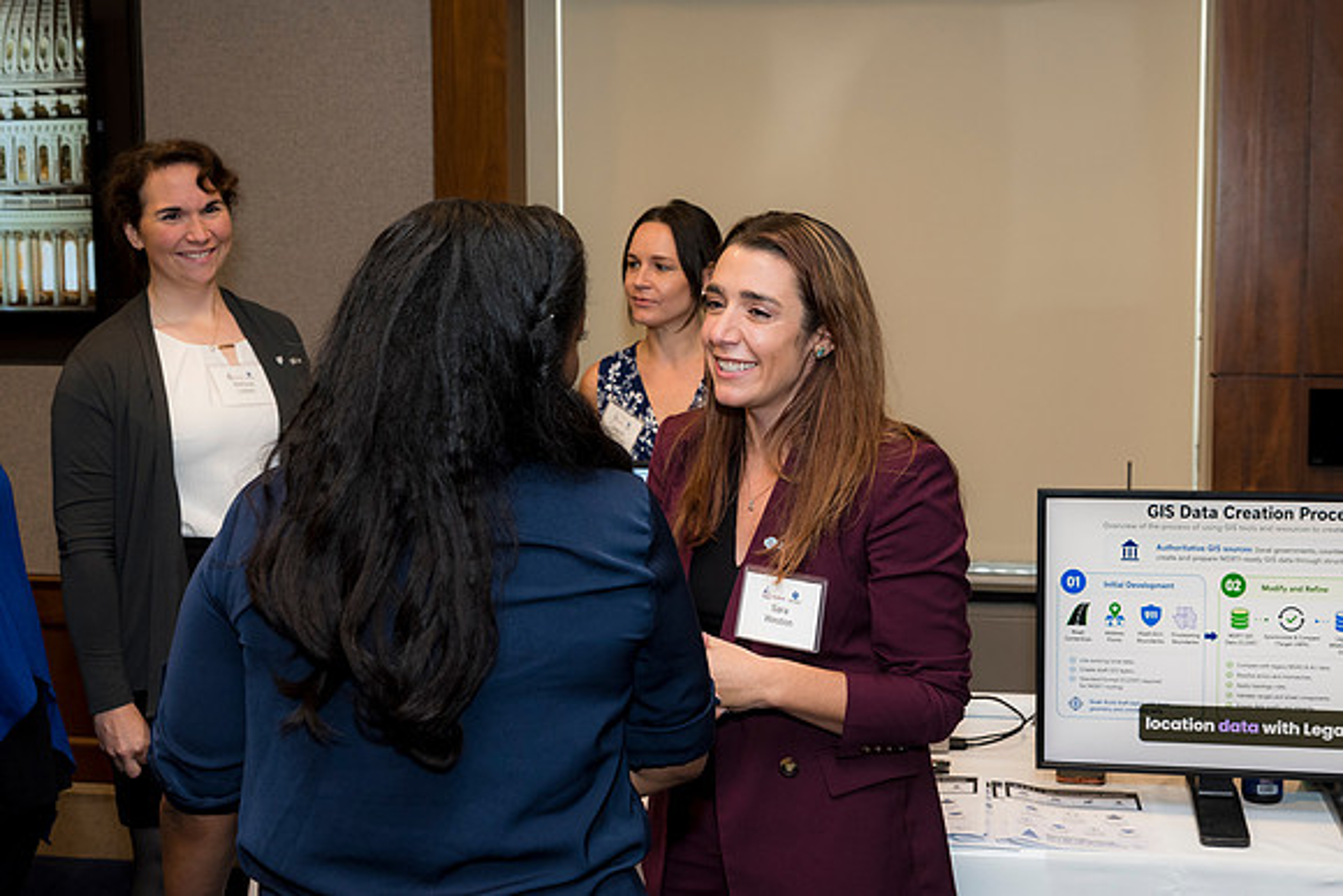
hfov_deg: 50.7
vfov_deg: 35.1
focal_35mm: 38
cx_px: 672
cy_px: 448
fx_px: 1418
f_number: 5
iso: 800
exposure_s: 1/125
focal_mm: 38
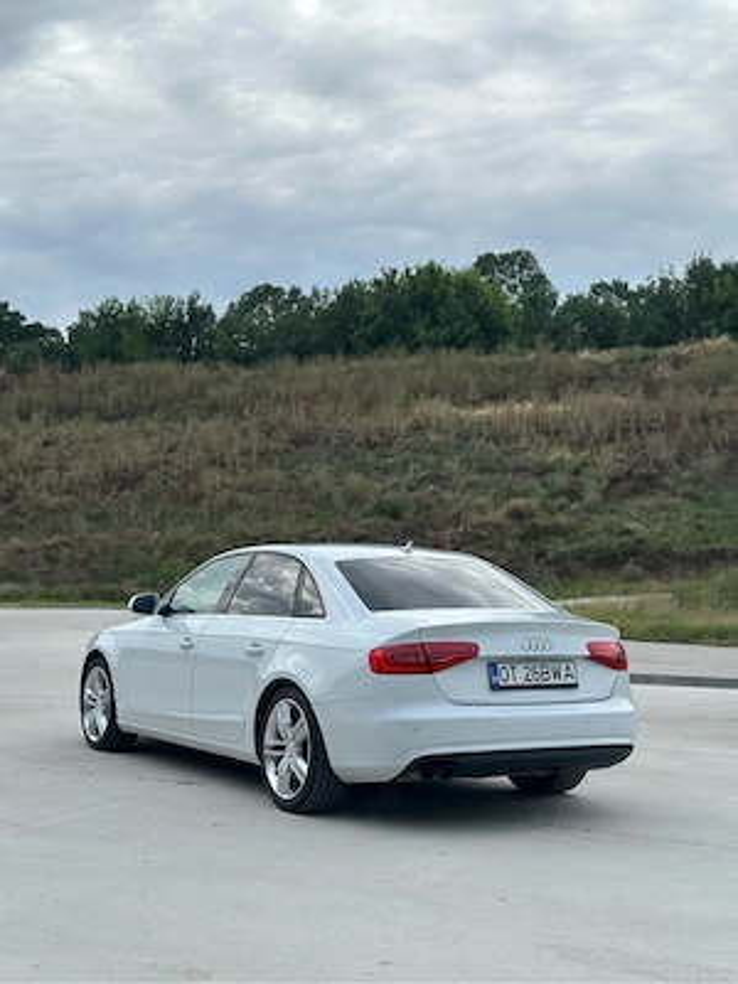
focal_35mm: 48
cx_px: 369
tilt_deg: +3.8
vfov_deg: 39.7
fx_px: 1364
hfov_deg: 30.3
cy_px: 492
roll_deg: -1.6
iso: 80
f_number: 1.78
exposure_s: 1/1475
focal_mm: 6.86
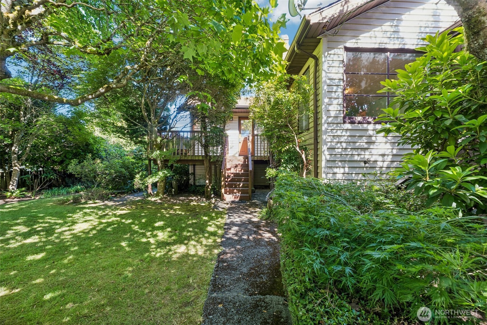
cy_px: 162
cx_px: 244
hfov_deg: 100.4
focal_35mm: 15
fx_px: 203
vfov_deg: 77.3
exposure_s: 1/10
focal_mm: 10
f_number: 9
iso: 250
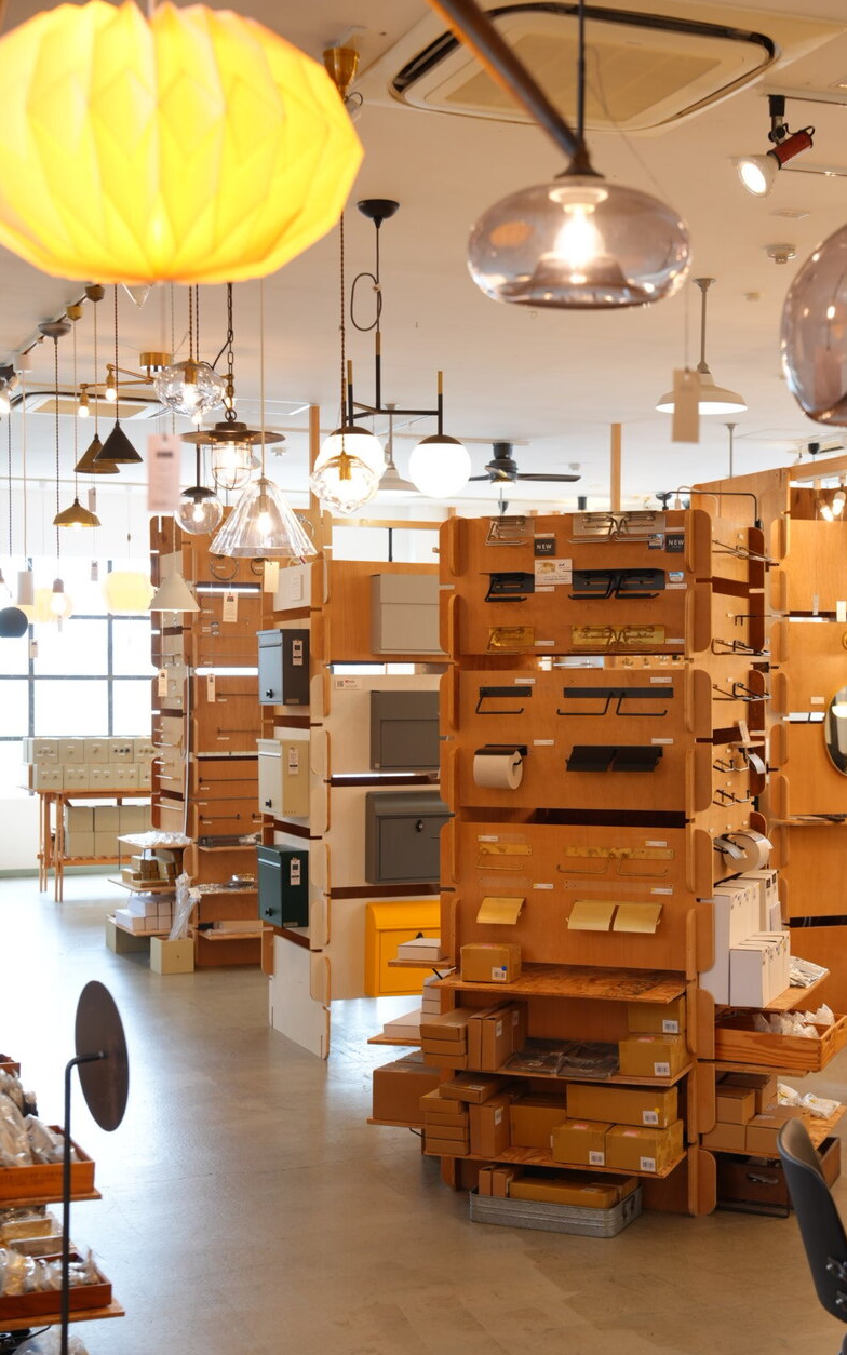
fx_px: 1883
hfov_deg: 25.3
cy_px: 689
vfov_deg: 39.6
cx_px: 460
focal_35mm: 51
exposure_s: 1/50
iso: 320
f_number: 5
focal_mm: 49
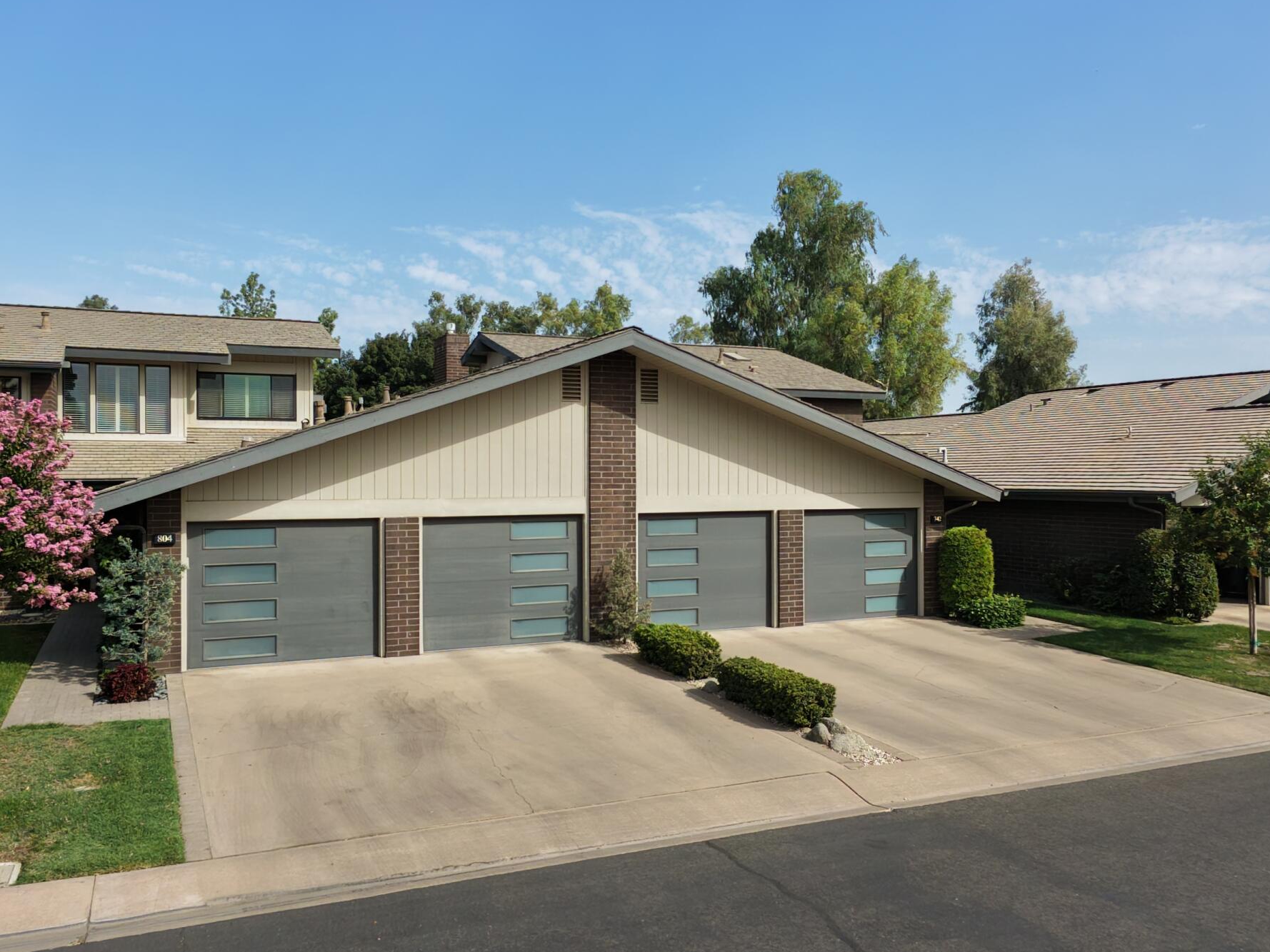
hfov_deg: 65.3
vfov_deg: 51.3
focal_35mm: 27
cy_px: 475
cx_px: 625
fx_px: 990
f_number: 2.2
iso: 200
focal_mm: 3.05
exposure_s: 1/1500
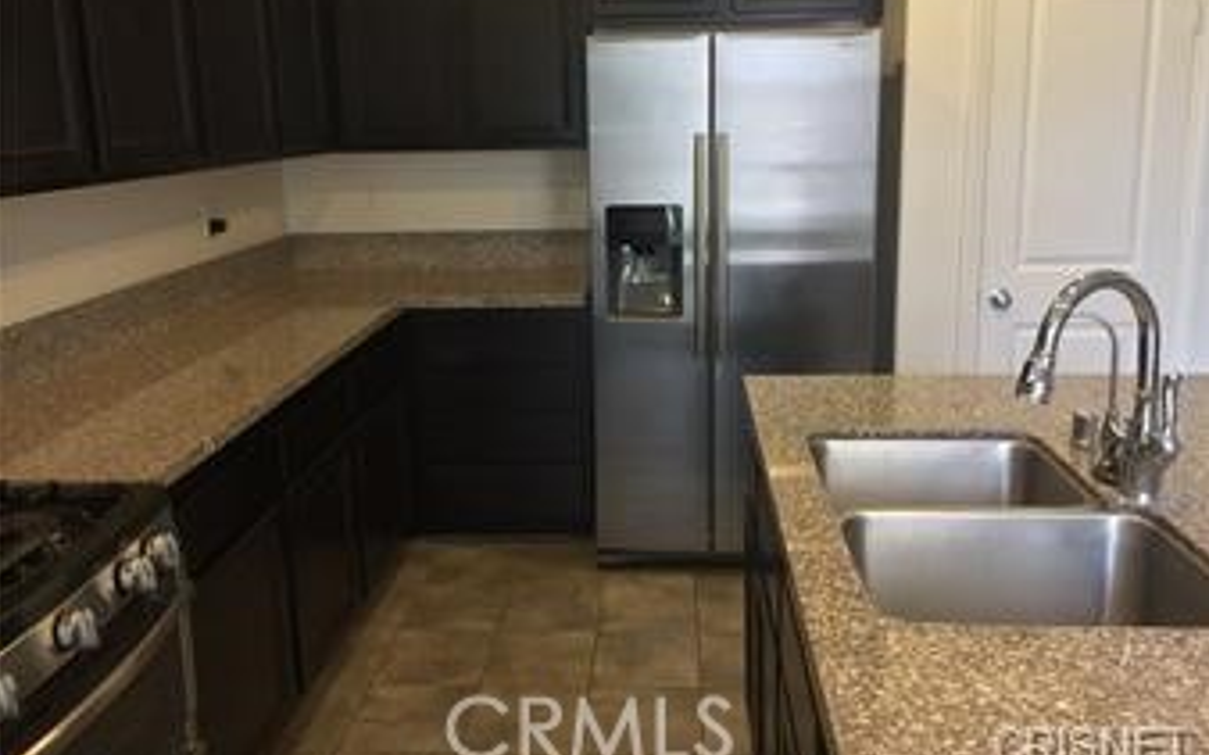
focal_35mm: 31
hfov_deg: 61.3
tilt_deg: -11.5
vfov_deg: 40.5
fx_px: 1021
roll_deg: +0.2
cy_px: 322
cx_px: 606
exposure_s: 1/30
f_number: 2.2
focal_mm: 4.15
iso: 64
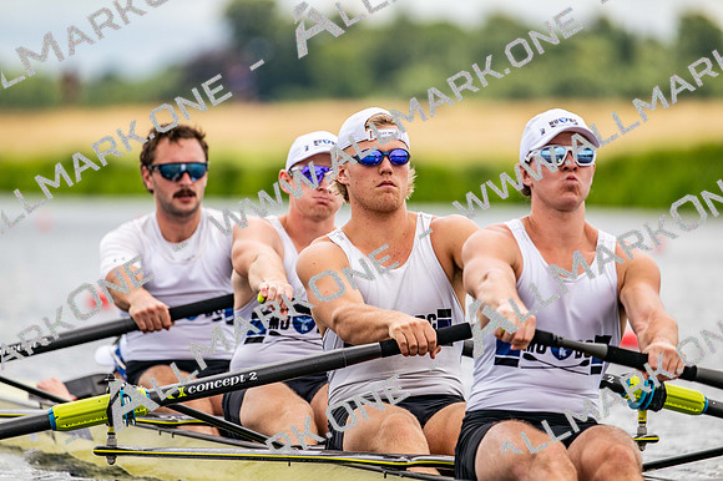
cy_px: 240
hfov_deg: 5.2
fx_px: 8030
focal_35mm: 400
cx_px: 362
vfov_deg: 3.4
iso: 360
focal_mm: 400
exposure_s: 1/2500
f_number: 4.5
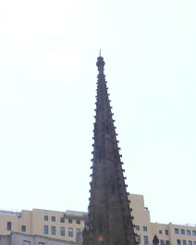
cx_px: 110
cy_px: 329
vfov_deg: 17.9
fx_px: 718
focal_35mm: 99
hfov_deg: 15.5
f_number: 5
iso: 50
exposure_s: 1/136
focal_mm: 8.9
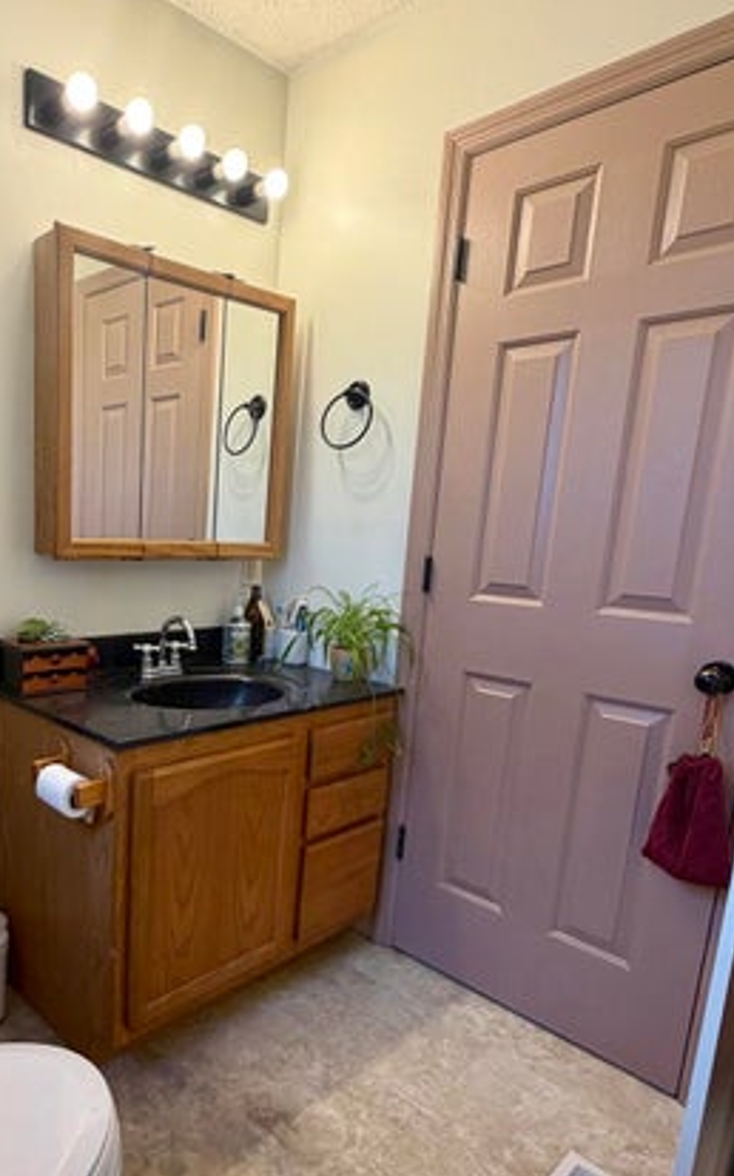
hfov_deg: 50.5
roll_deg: -1.9
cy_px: 675
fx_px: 736
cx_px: 171
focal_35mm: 23
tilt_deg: -11.3
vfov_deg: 76.7
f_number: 2.2
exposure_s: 1/120
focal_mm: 2.22
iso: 80
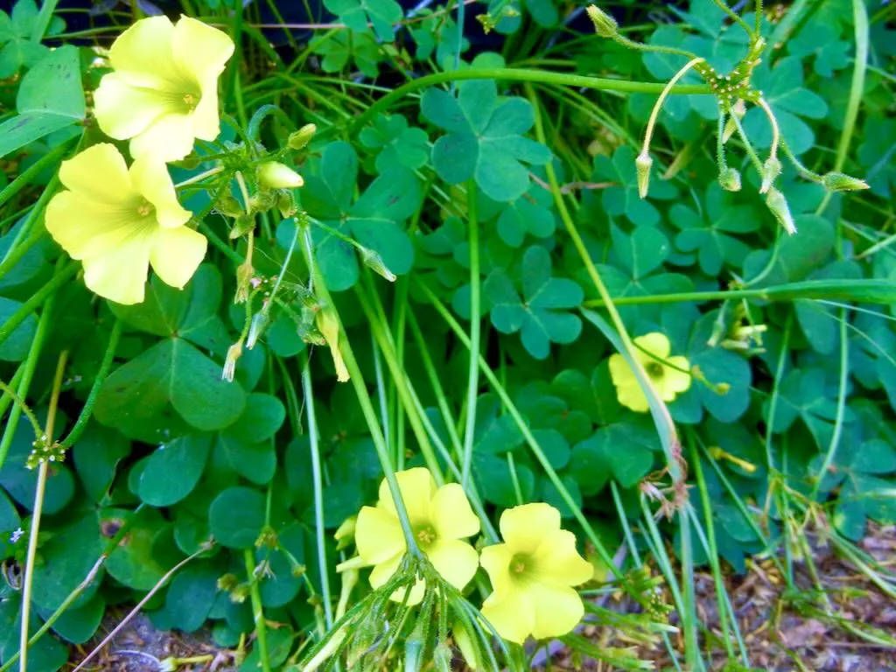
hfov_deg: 60.0
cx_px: 448
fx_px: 777
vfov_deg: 46.8
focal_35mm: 30
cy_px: 336
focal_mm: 5.4
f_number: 3.5
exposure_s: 1/275
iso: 160
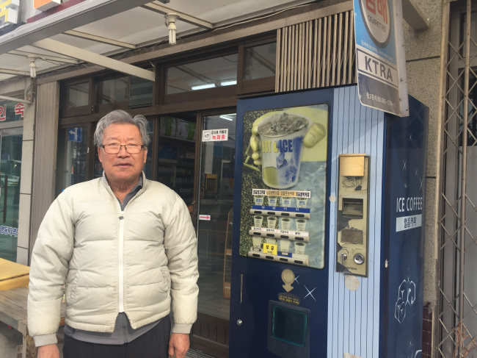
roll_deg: -1.8
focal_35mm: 29
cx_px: 238
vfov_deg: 48.2
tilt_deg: -0.3
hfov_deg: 61.7
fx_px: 399
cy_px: 179
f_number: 2.2
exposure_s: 1/964
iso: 32
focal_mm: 4.15
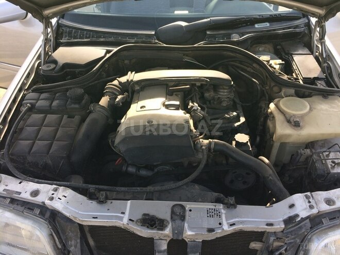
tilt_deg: -39.8
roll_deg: +2.4
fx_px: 285
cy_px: 128
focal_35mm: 29
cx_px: 170
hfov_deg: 61.7
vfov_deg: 48.2
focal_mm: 4.15
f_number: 2.2
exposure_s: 1/451
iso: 32
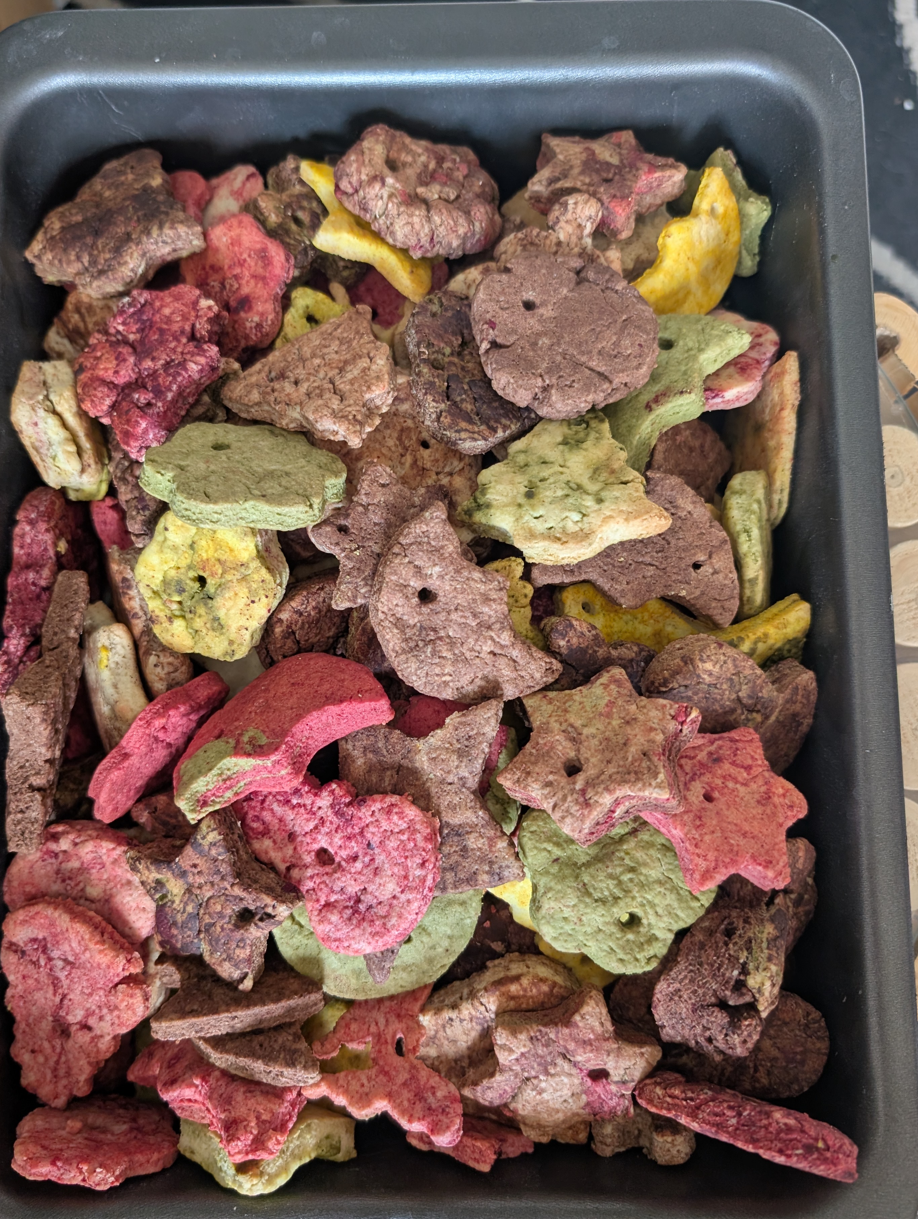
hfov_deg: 51.4
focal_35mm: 27
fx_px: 952
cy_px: 646
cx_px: 414
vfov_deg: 65.2
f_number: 1.68
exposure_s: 1/125
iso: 613
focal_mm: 6.9
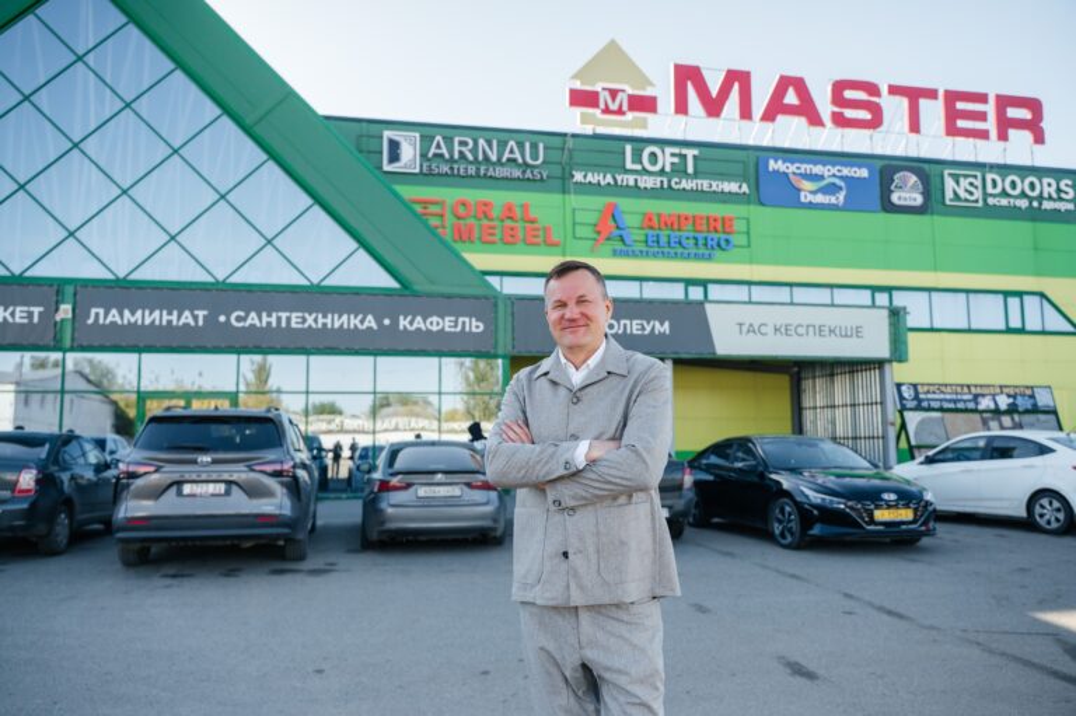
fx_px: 836
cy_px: 358
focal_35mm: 28
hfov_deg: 65.5
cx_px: 538
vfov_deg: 46.3
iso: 800
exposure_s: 1/5000
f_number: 3.2
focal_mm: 28
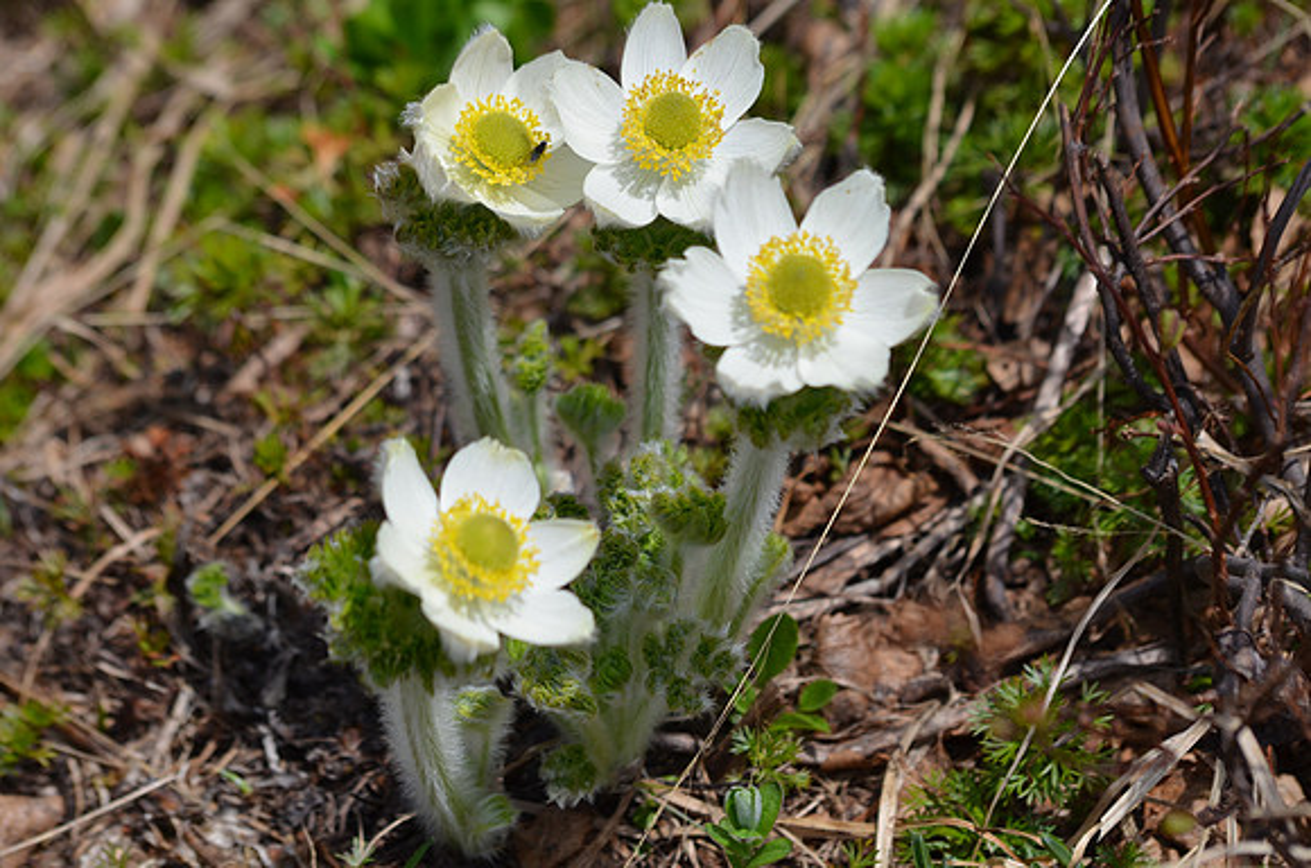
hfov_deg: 10.2
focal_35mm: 202
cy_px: 434
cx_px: 656
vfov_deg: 6.8
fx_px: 7358
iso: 400
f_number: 7.1
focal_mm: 135
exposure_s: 1/1600
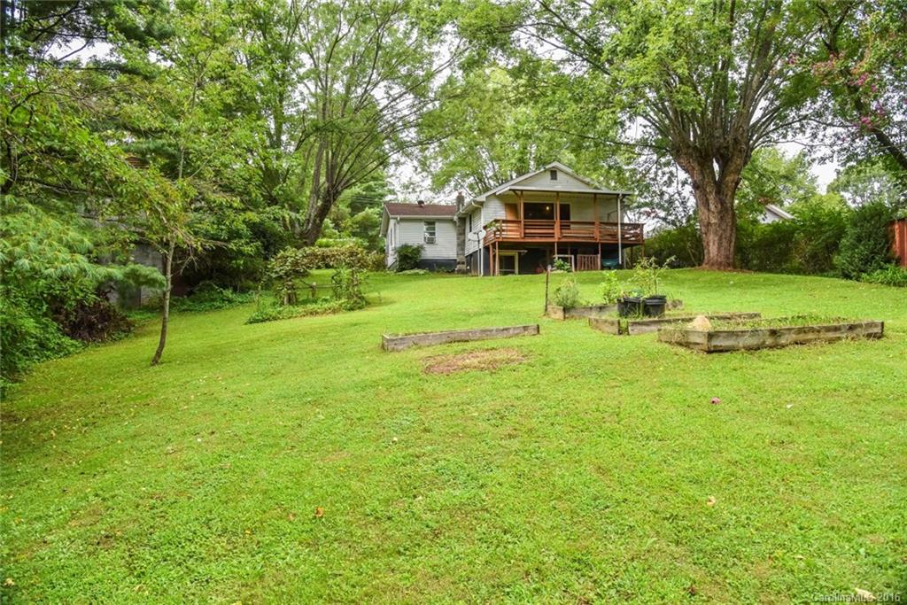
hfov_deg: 73.7
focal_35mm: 24
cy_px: 302
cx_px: 454
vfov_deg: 53.1
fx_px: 605
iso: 1250
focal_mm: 24
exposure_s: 1/160
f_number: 6.3
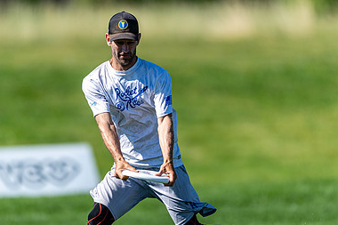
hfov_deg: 3.4
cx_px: 153
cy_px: 137
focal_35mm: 611
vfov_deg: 2.2
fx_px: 5734
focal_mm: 400
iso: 125
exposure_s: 1/2500
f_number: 2.8
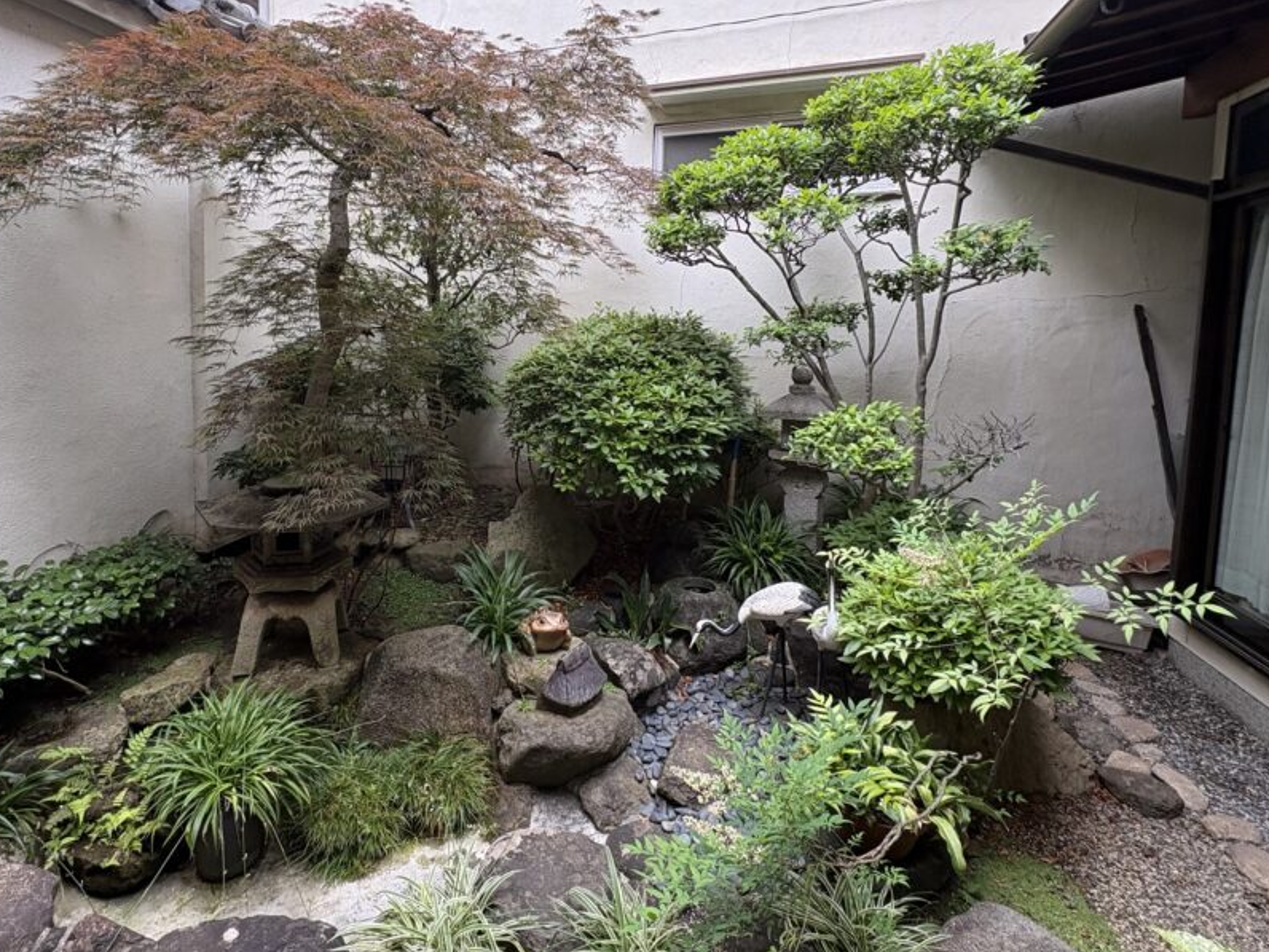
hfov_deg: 87.1
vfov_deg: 70.8
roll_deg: -0.6
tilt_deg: -4.4
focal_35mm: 18
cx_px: 537
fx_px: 660
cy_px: 378
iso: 40
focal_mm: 2.22
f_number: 2.2
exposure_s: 1/99
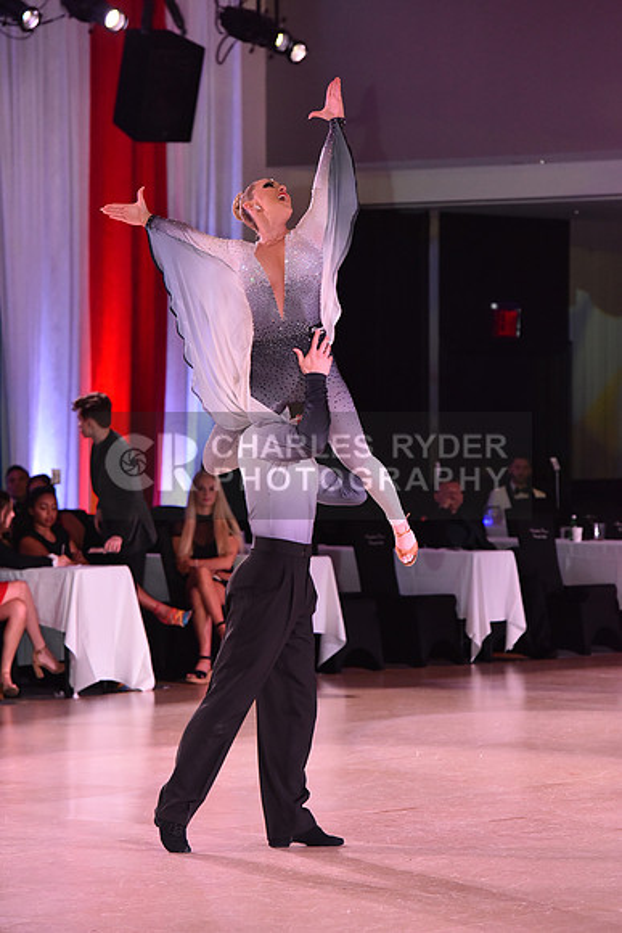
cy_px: 466
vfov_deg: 12.8
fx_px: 4144
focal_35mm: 160
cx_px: 311
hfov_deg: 8.6
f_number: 5
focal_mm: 160
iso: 2500
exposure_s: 1/320
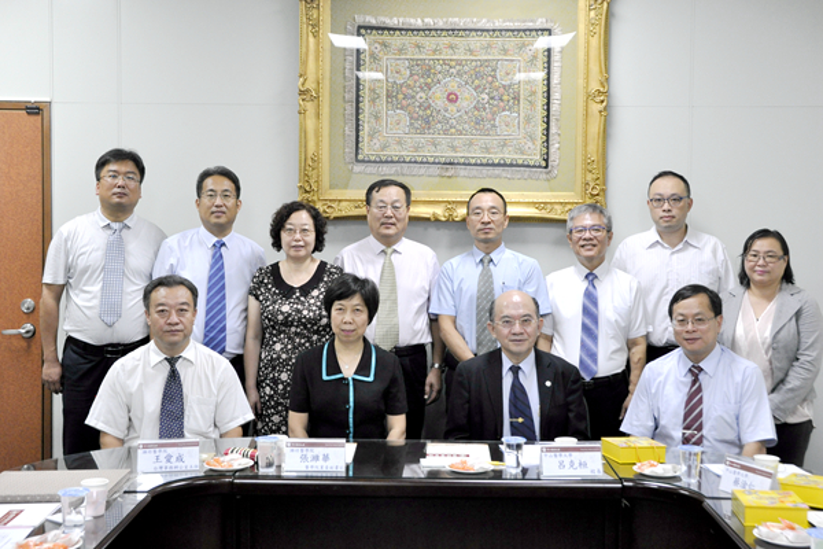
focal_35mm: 42
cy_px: 274
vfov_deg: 31.9
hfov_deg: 46.4
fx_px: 960
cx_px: 412
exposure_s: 1/60
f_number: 8
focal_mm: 28
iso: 800
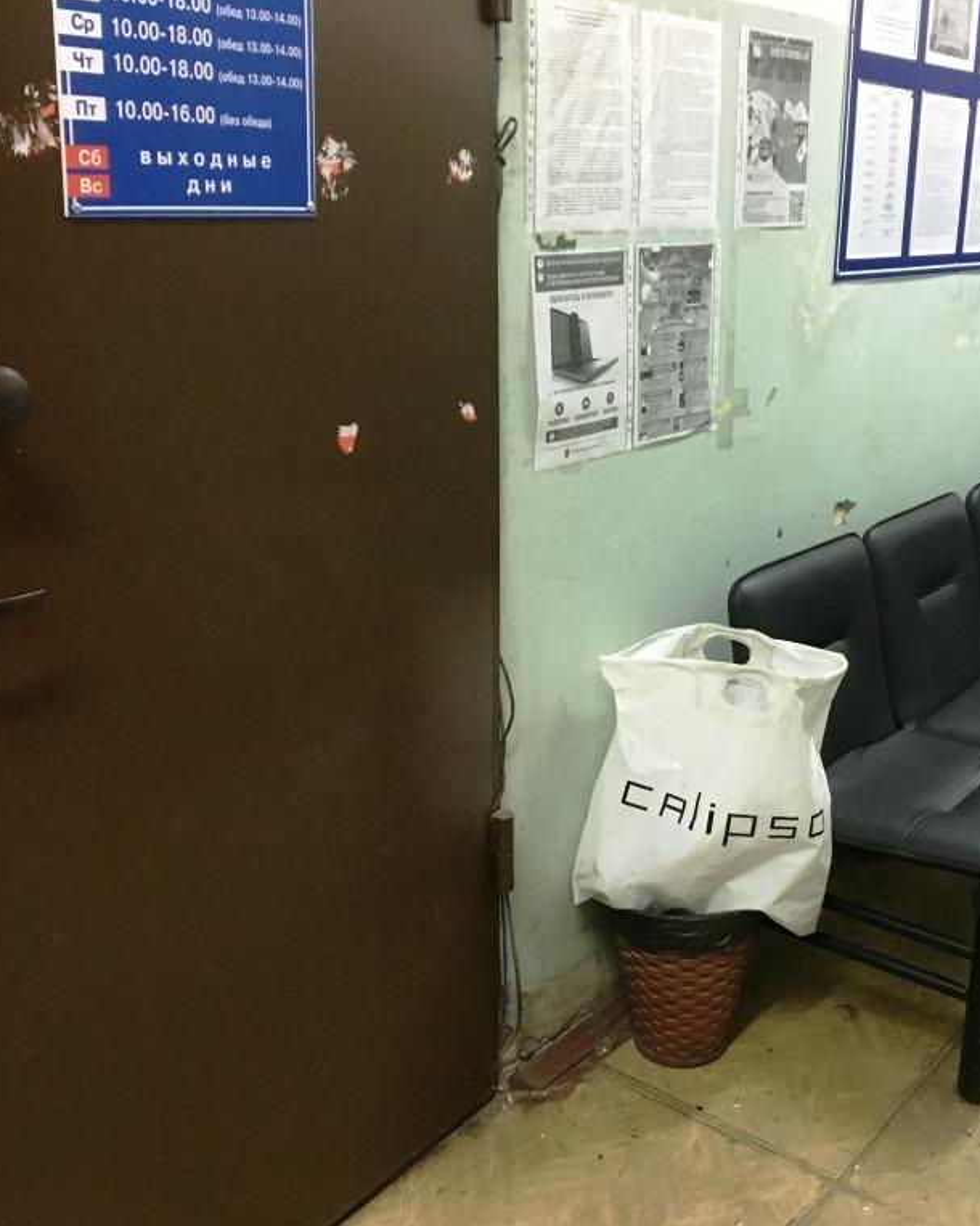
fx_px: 1378
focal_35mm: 38
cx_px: 708
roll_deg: -3.7
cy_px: 612
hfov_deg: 38.3
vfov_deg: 47.9
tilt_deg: -17.3
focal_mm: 4.15
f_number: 2.2
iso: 250
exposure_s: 1/17
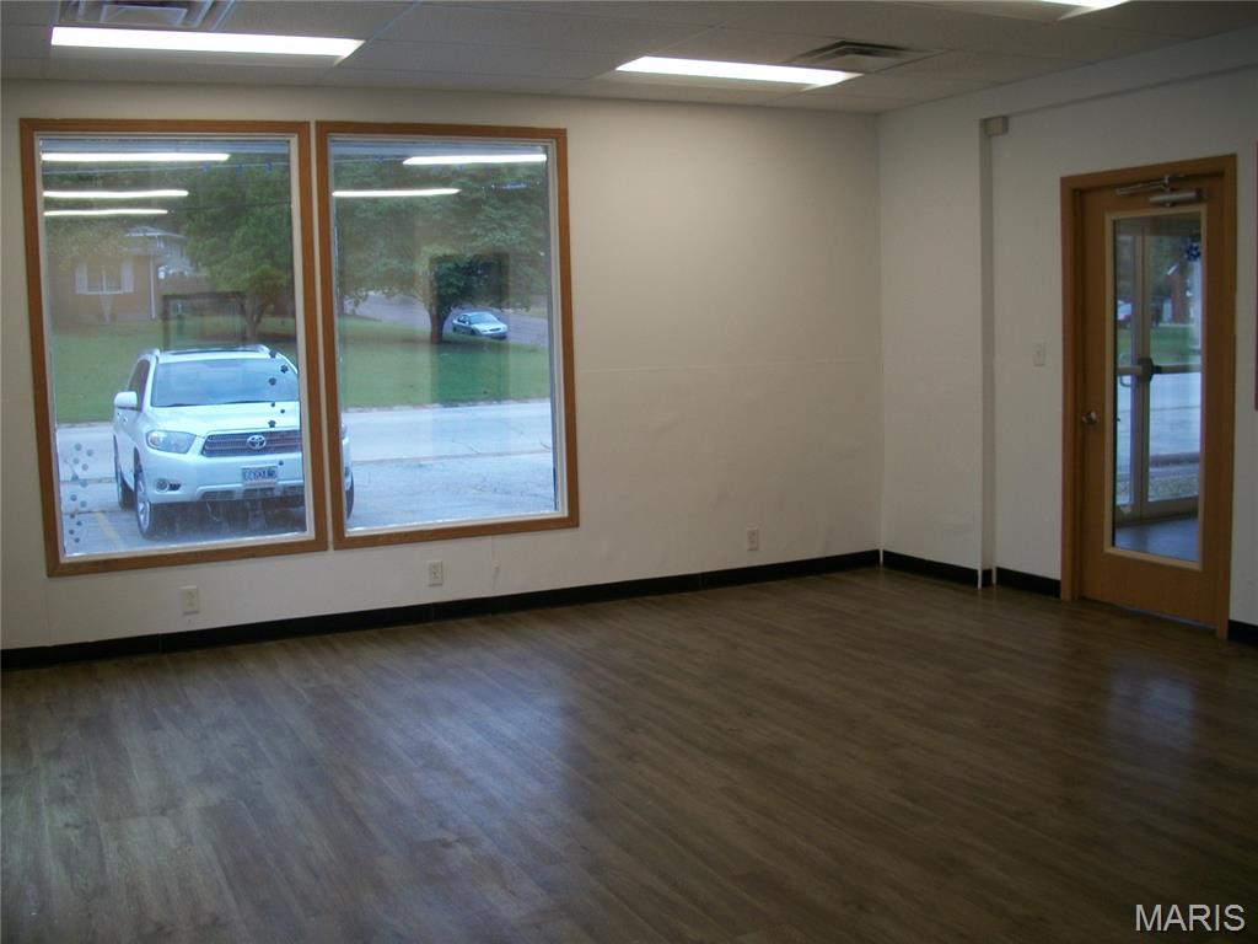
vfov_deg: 40.7
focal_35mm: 35
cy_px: 472
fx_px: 1272
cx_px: 629
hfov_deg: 52.6
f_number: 3.1
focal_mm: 6.3
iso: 80
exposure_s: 1/80
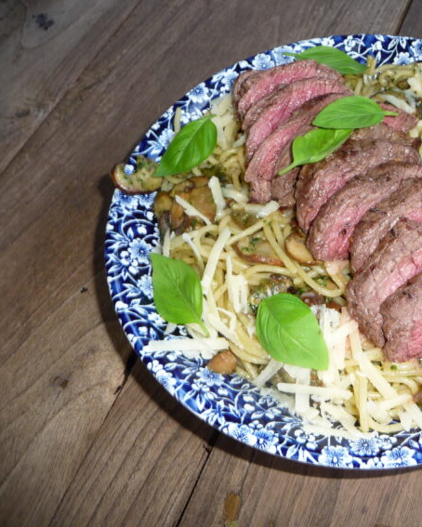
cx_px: 347
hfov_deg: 38.4
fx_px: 577
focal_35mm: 37
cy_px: 260
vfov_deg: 49.1
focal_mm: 4.7
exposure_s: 1/30
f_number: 3.3
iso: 100
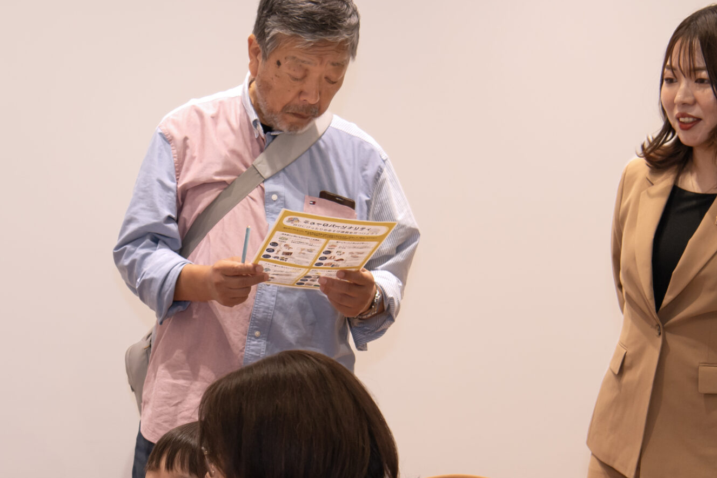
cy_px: 407
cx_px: 259
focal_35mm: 81
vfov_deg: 16.7
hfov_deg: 25.0
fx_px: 1613
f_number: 5
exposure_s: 1/250
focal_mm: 42
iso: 800
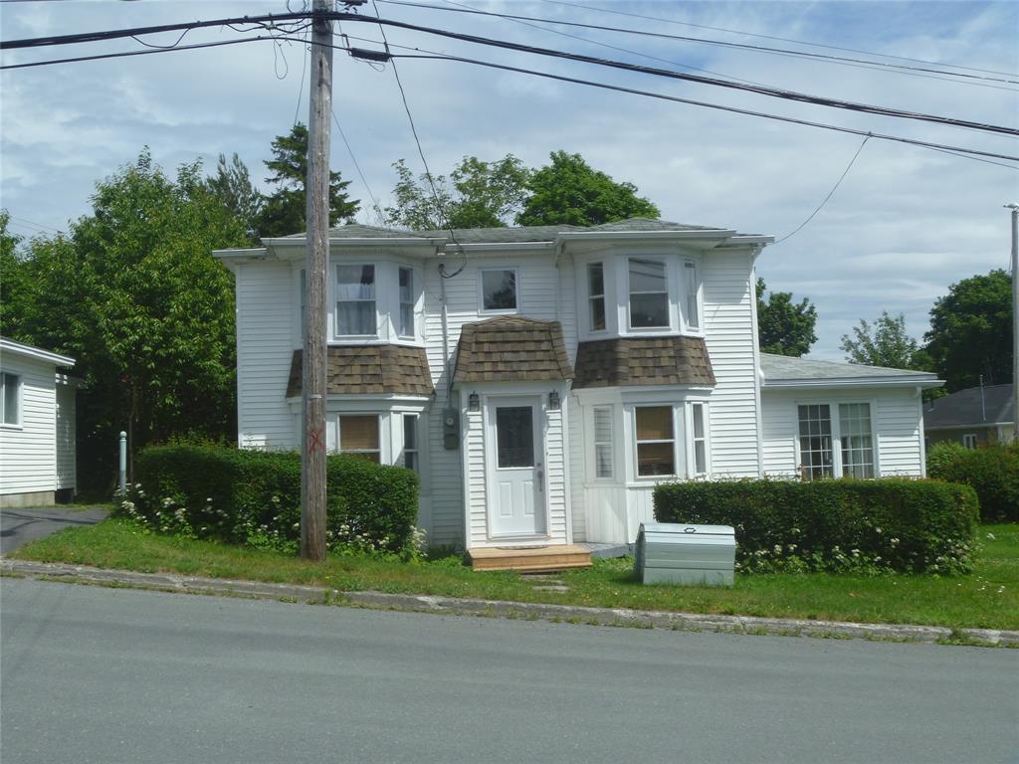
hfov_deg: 52.6
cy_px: 382
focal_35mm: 35
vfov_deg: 40.7
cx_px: 510
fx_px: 1030
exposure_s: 1/400
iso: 80
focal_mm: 6.3
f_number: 5.6
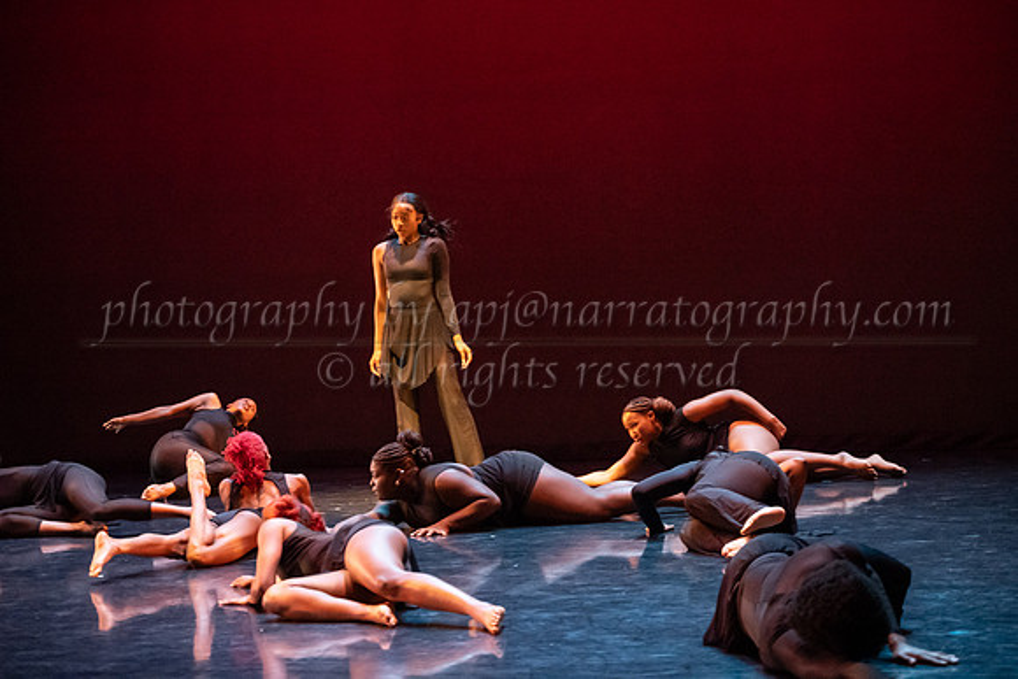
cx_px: 578
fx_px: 2408
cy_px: 294
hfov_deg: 23.9
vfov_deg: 16.1
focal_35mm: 85
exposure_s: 1/320
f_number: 3.5
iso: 6400
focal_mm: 75
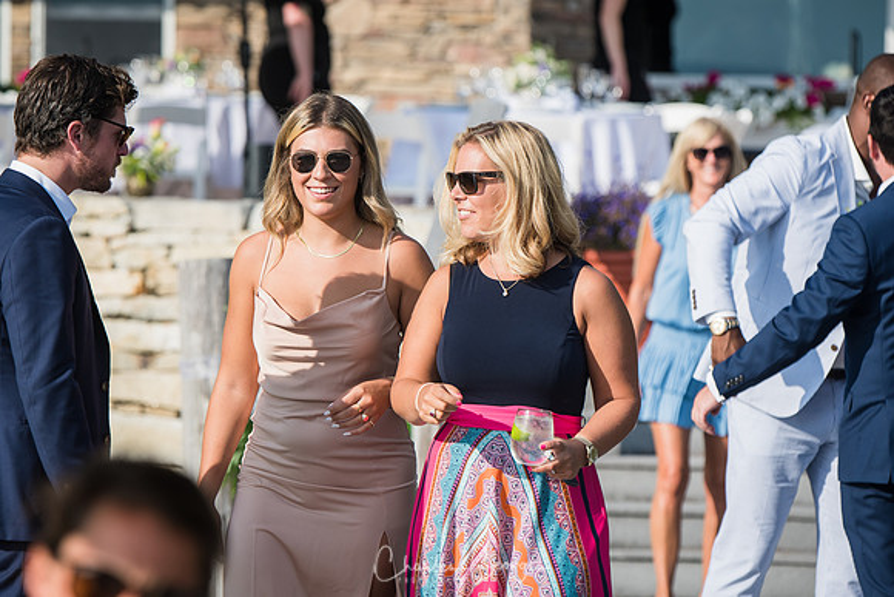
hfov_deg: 8.9
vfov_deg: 5.9
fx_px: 5775
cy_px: 298
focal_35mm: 232
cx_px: 447
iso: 200
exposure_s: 1/2000
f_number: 4
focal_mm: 155
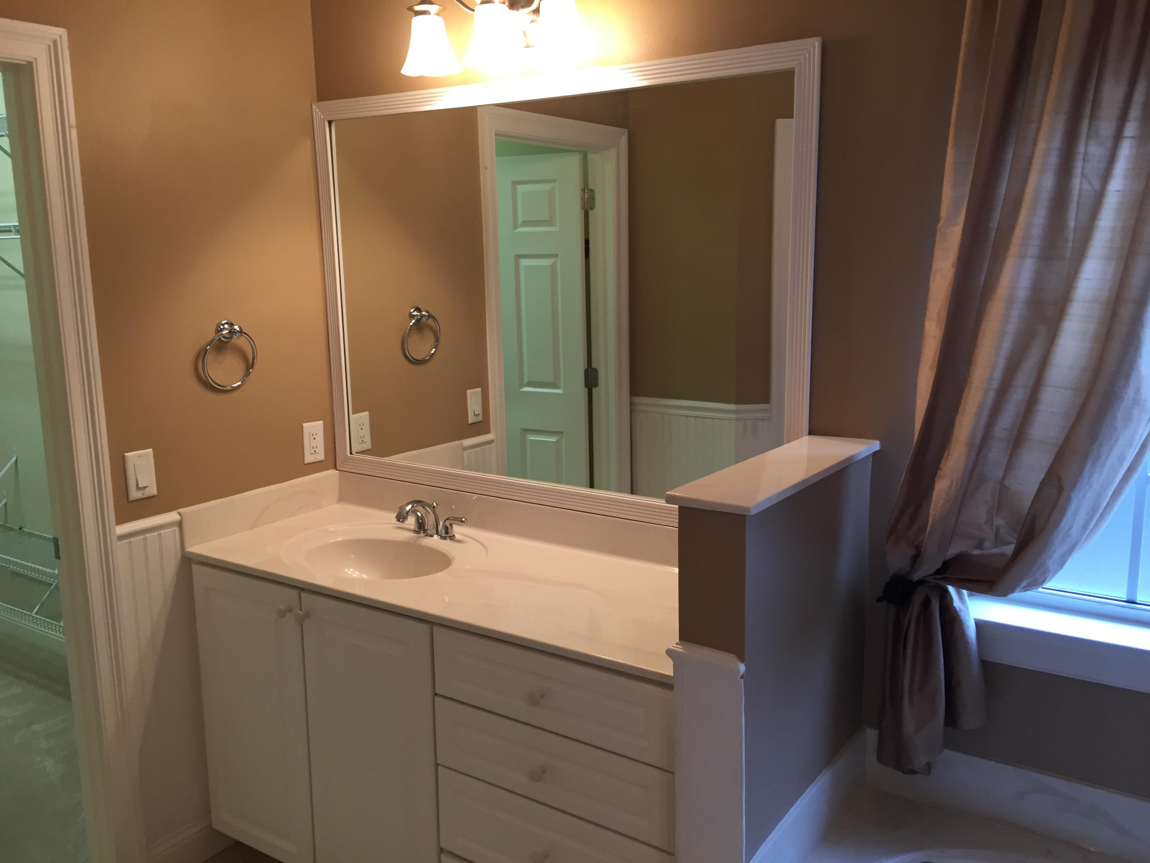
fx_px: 963
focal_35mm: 29
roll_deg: +0.4
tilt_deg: -11.7
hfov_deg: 61.7
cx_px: 575
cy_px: 432
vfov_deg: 48.2
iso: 64
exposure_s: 1/30
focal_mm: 4.15
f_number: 2.2
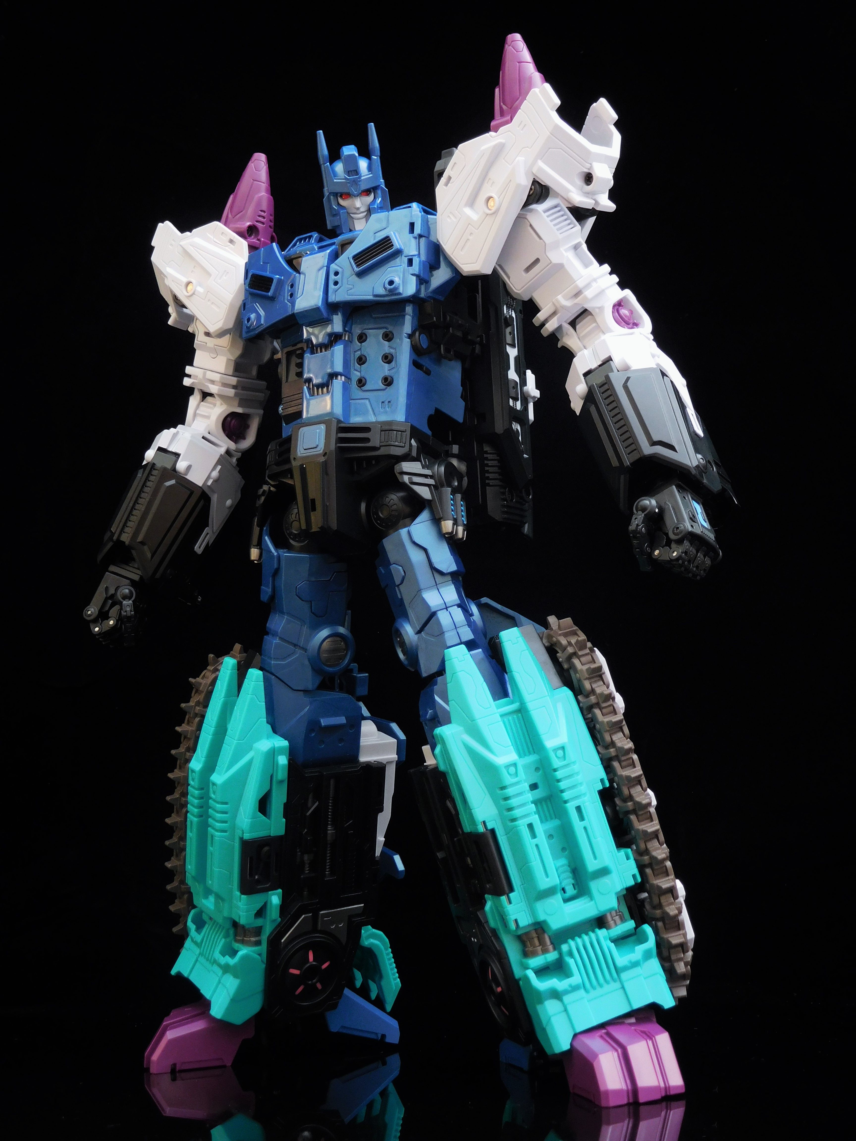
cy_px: 570
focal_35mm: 45
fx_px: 1484
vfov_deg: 42.1
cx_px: 428
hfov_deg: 32.2
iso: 200
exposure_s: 1
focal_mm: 8
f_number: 4
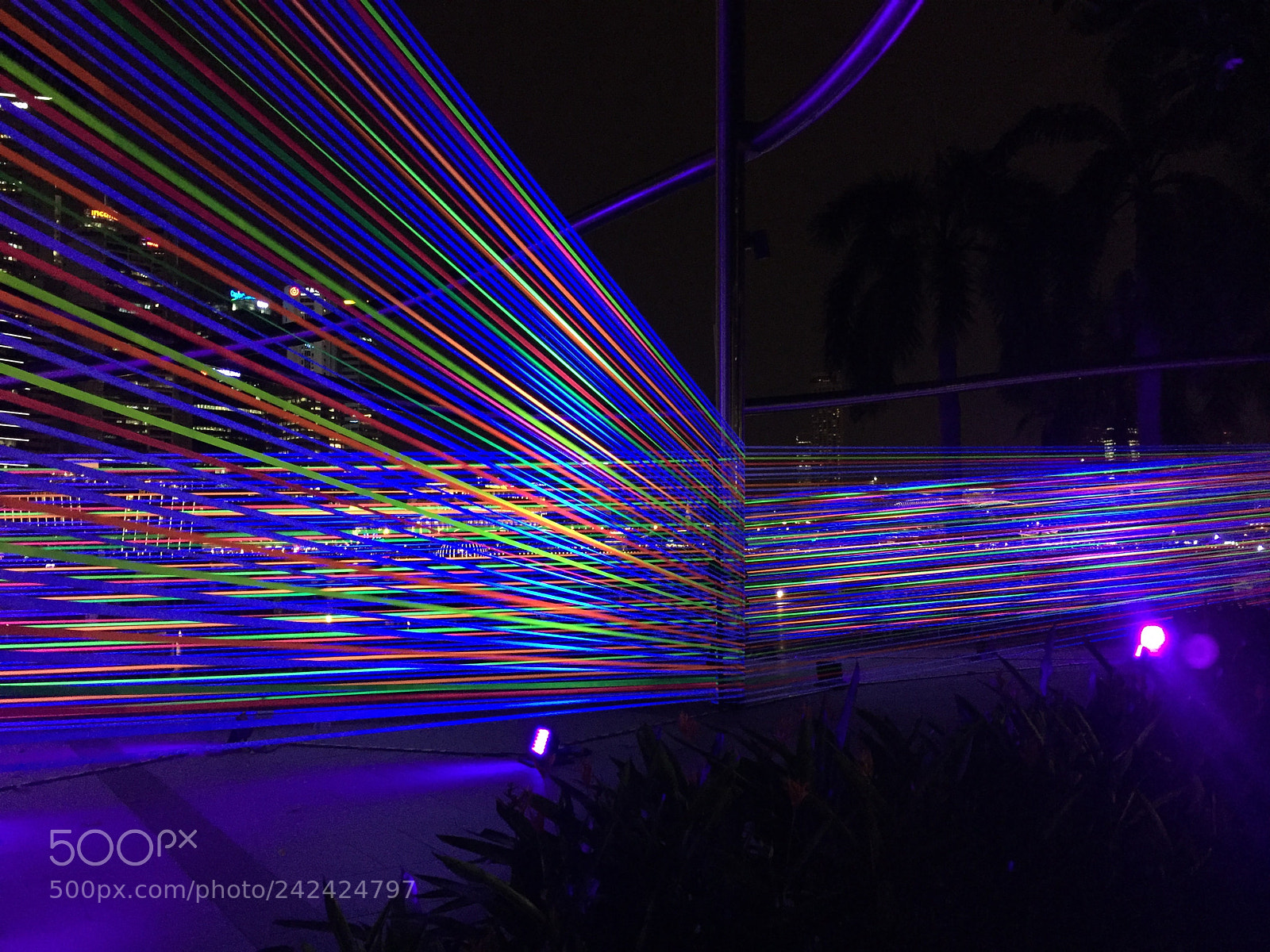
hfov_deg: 61.7
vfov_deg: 48.2
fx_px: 1064
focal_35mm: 29
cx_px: 635
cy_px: 476
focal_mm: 4.15
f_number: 2.2
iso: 250
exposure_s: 1/17
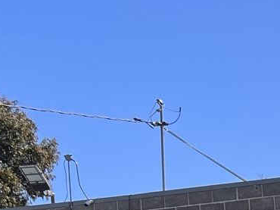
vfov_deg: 9.5
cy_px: 434
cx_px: 613
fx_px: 1164
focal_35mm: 144
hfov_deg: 11.8
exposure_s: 1/2841
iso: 50
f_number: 1.5
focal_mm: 5.7
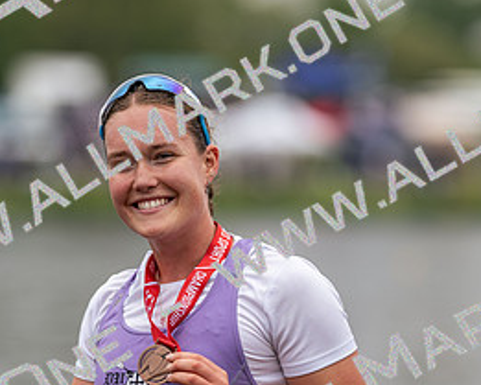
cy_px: 320
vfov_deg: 5.5
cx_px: 77
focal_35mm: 282
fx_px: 4016
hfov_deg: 6.8
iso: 64
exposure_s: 1/1600
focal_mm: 135
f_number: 1.8
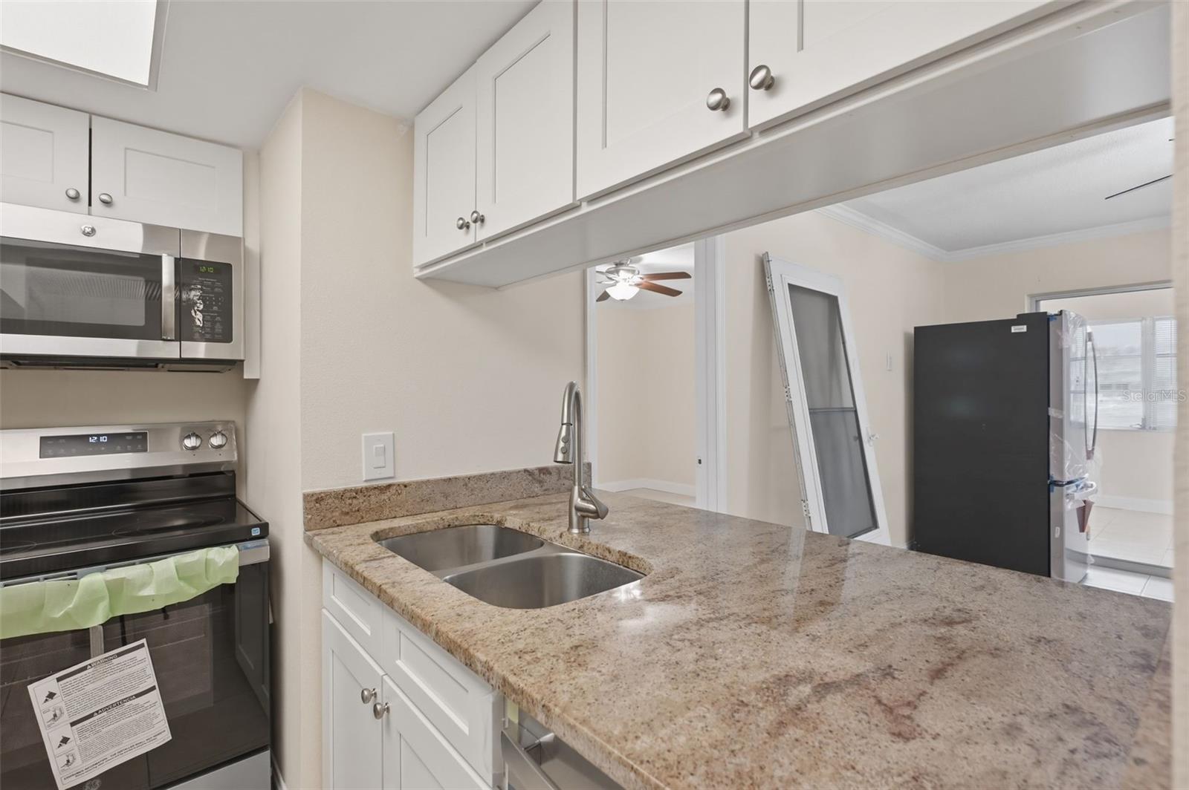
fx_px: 528
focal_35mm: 16
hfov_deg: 96.8
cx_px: 594
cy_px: 395
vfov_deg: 73.6
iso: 1250
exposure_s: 1/40
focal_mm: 16
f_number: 6.3
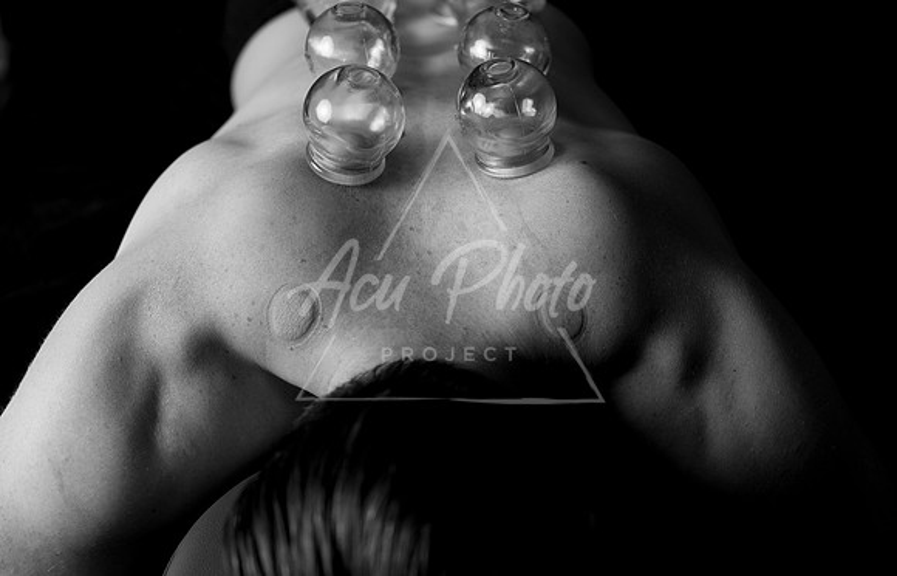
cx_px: 479
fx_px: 1353
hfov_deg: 36.7
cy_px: 325
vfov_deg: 24.0
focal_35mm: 55
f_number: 3.2
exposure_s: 1/400
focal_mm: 50
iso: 800
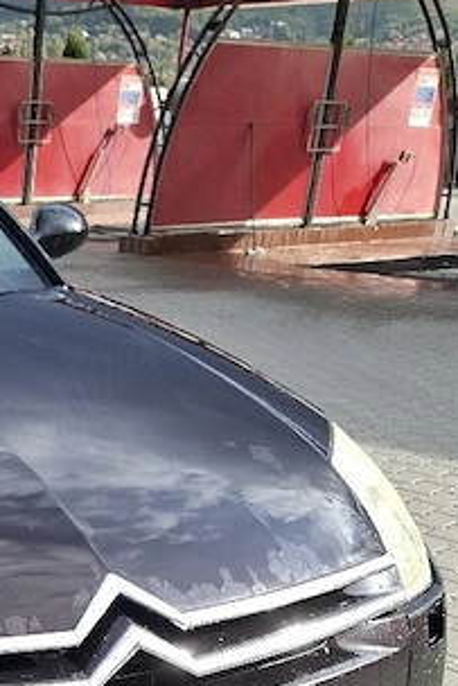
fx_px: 1201
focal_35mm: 63
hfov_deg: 19.5
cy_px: 797
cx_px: -171
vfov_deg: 28.3
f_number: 1.8
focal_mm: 5.54
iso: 50
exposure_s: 1/667
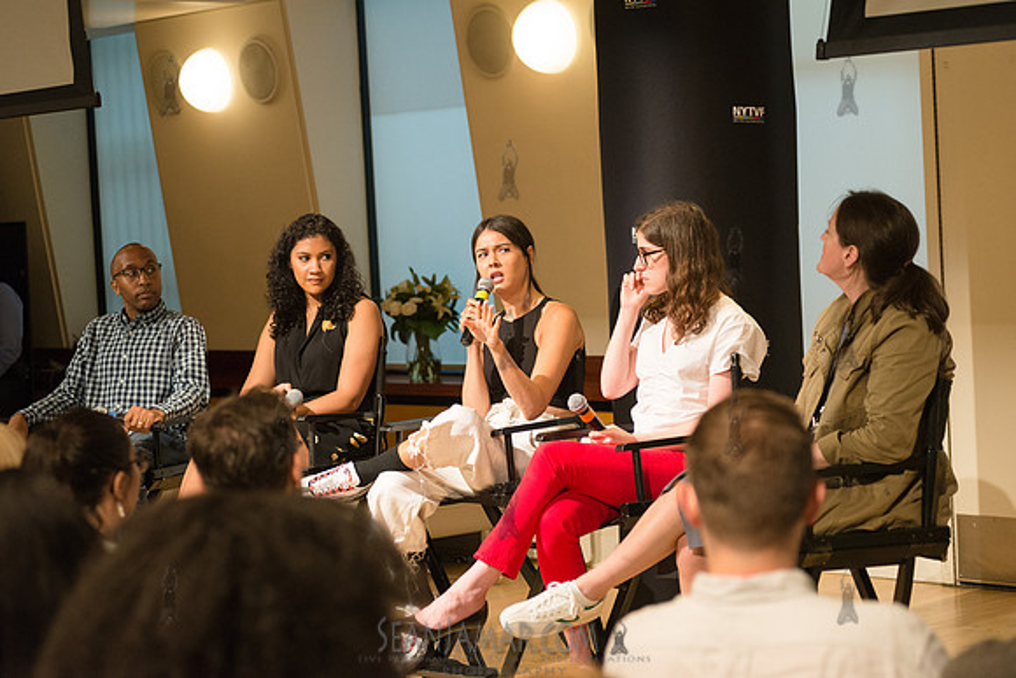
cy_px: 339
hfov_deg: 25.4
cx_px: 508
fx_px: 2258
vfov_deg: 17.1
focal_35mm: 80
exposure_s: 1/200
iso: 2500
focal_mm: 80
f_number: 4
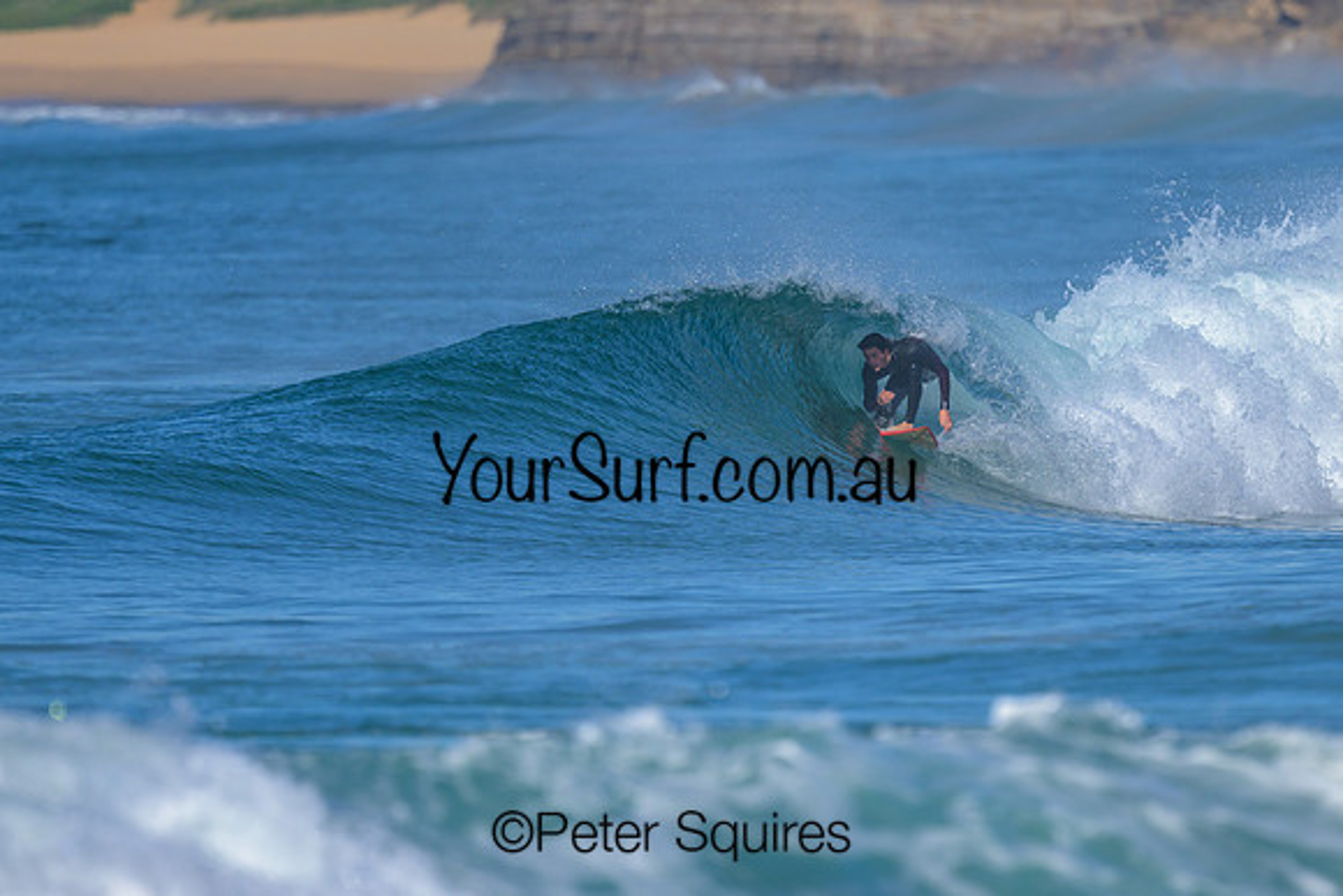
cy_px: 455
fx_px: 41063
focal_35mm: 1101
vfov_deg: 1.3
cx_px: 727
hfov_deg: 1.9
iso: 200
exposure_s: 1/2000
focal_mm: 800
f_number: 6.3
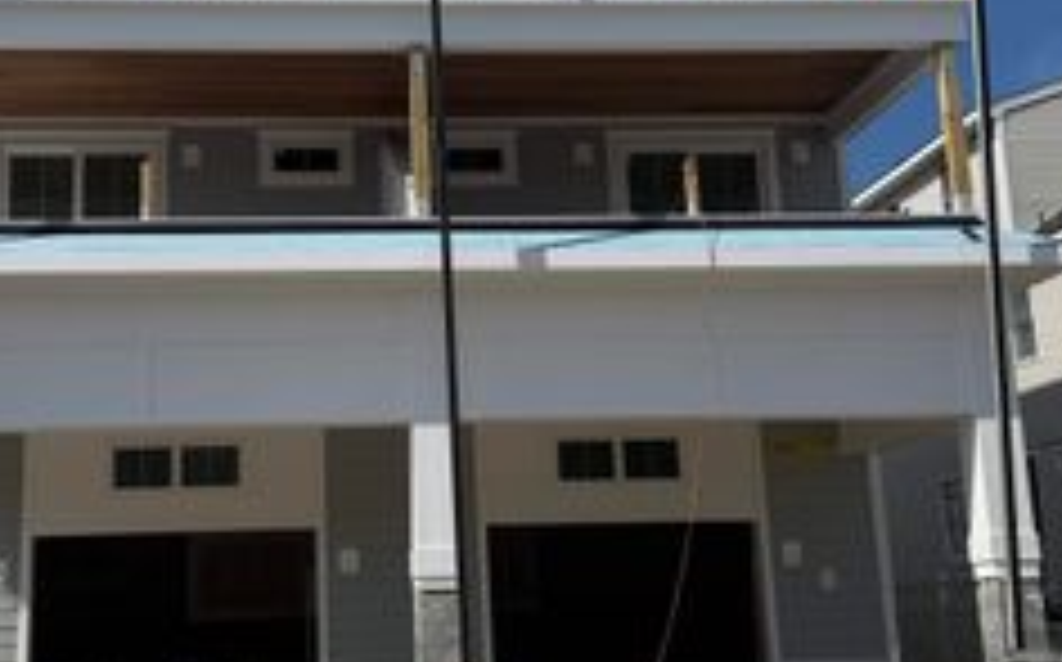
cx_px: 387
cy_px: 272
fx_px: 1561
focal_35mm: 54
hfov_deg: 37.3
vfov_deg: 23.9
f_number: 1.78
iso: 80
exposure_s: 1/8130
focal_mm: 6.76
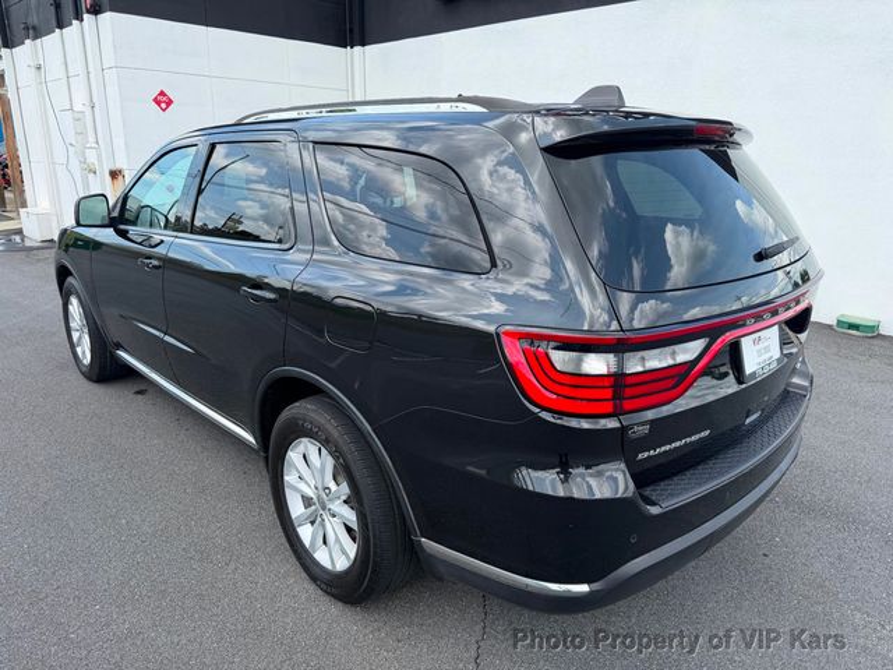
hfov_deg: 71.6
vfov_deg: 56.8
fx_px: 619
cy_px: 335
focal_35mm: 24
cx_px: 446
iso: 80
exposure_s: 1/1361
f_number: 1.78
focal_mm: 6.76
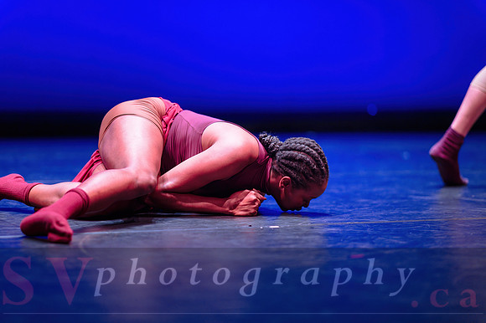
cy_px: 162
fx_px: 1417
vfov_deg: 13.0
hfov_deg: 19.5
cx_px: 243
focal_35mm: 105
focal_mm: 105
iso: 1250
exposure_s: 1/250
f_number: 1.4
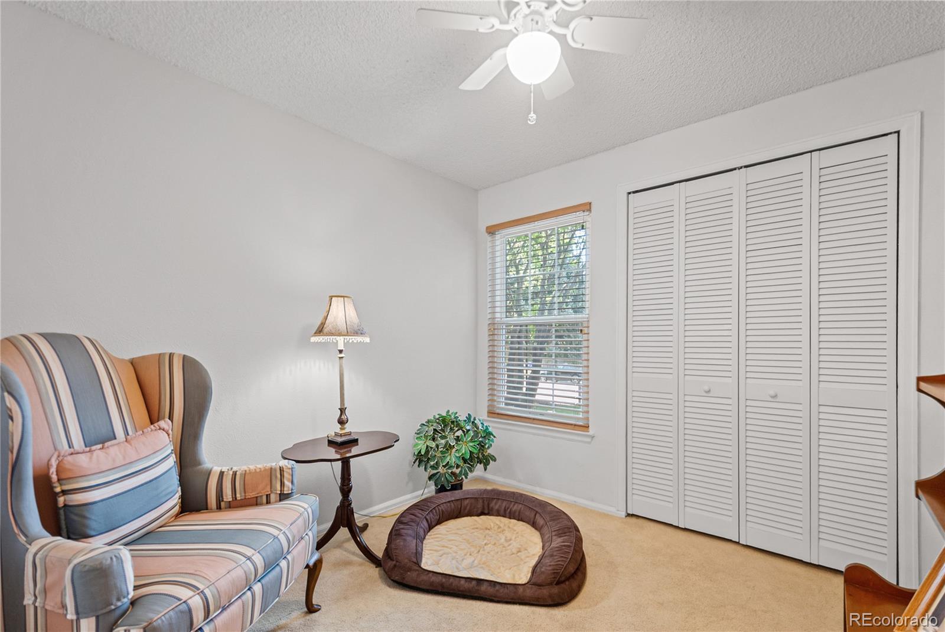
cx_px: 472
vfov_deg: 77.4
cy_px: 316
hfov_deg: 100.3
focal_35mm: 15
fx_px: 394
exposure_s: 1/4
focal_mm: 10
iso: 200
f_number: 3.5
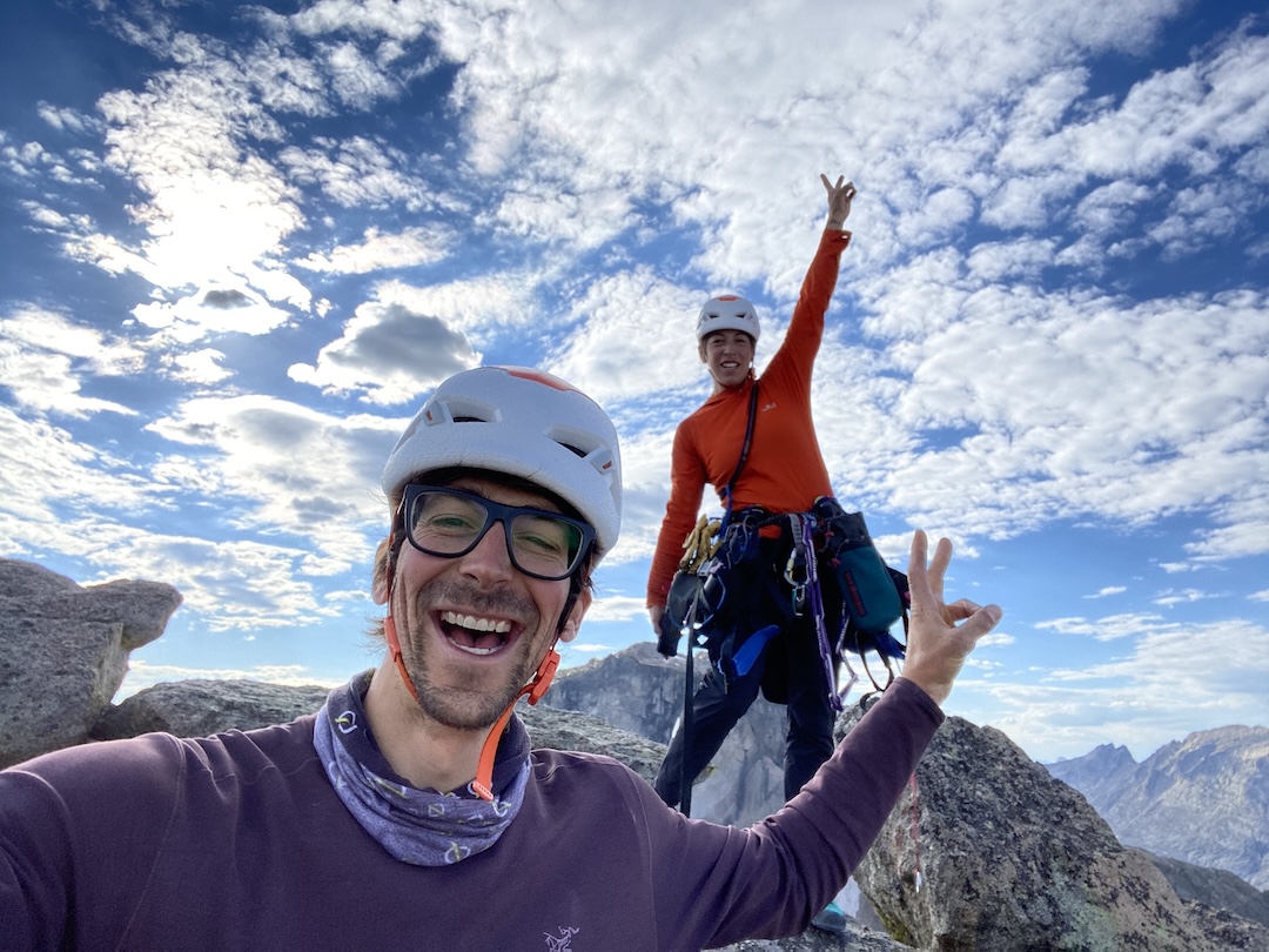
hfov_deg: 73.9
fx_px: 843
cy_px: 476
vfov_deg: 58.9
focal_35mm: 23
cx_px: 634
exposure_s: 1/1225
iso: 25
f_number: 2.2
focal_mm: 2.71
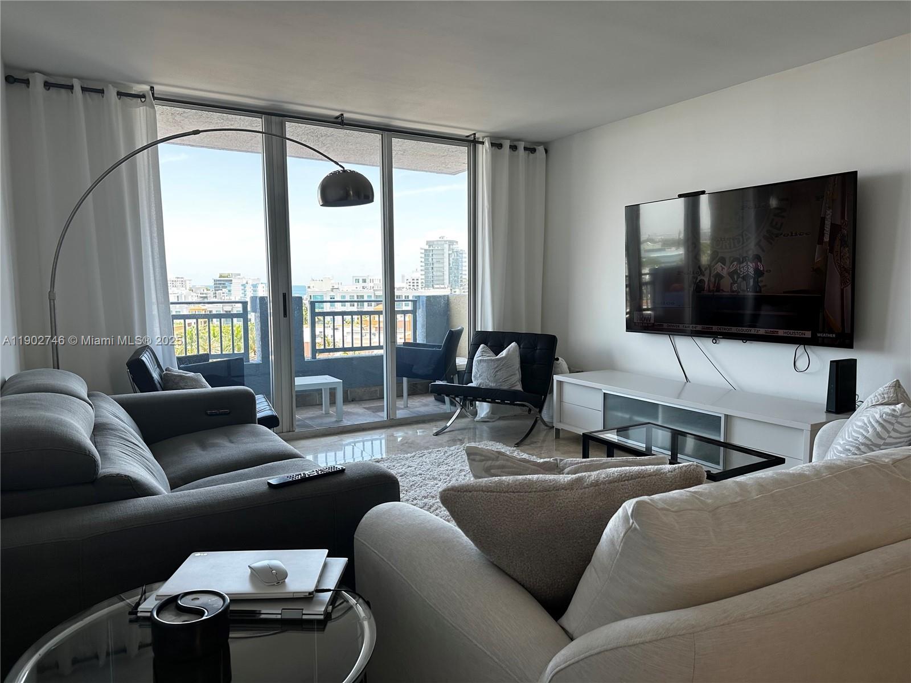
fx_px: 632
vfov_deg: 56.8
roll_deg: +0.1
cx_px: 456
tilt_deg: -6.1
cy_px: 342
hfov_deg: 71.6
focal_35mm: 24
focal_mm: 6.86
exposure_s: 1/379
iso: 80
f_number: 1.78
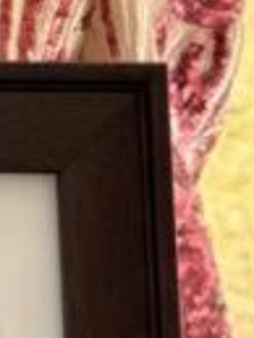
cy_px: 52
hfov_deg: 7.1
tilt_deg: -16.2
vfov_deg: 10.3
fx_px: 1866
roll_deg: +0.7
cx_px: -443
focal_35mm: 191
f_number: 1.78
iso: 80
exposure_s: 1/660
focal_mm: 6.76
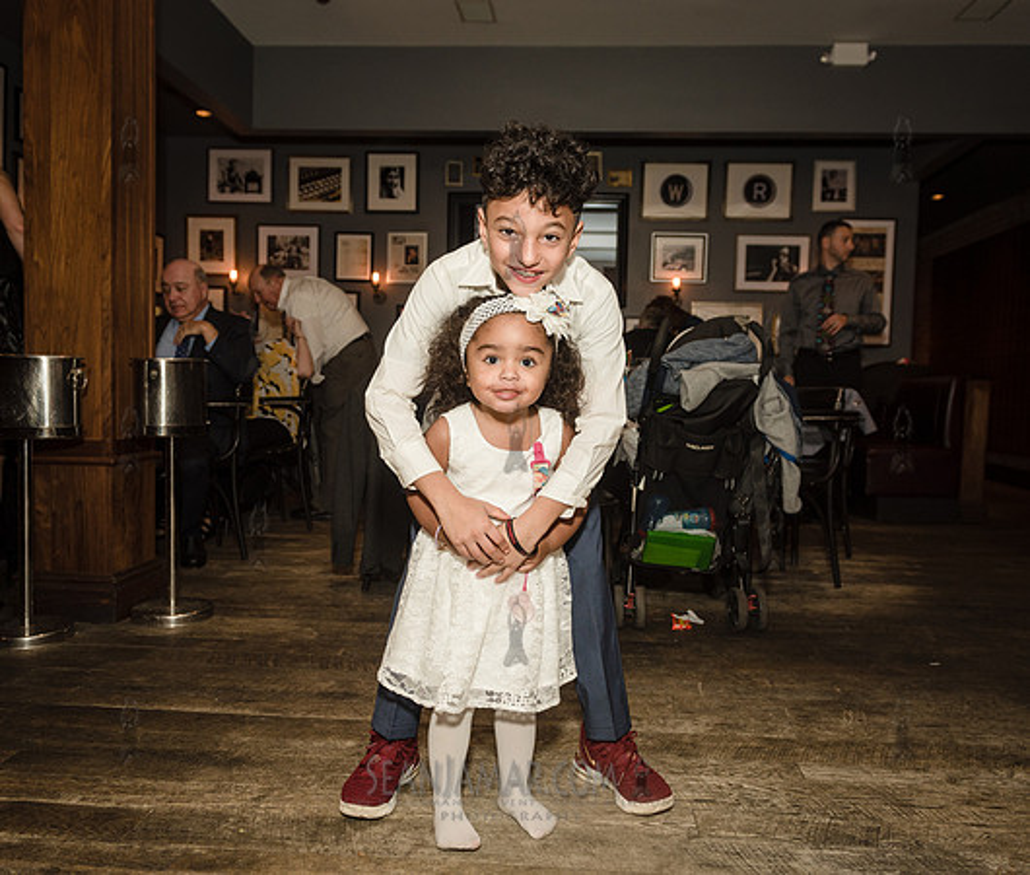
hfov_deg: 60.0
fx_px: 892
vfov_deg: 52.2
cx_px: 529
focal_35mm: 29
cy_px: 437
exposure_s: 1/200
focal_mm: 24
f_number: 4
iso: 500
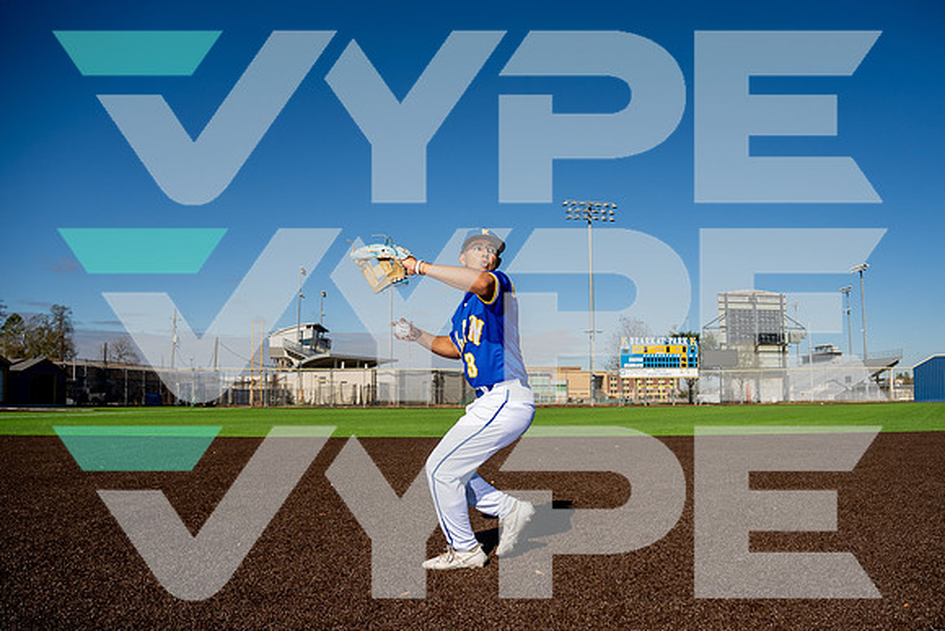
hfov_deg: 71.7
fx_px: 651
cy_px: 348
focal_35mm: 25
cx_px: 521
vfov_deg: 51.6
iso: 100
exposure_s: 1/2500
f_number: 4
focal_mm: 20
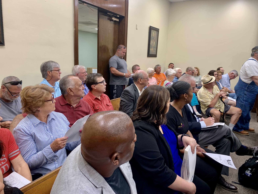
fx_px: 194
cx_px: 129
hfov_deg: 67.3
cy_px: 97
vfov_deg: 53.1
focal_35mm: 26
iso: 80
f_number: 1.8
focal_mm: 4.25
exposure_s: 1/60
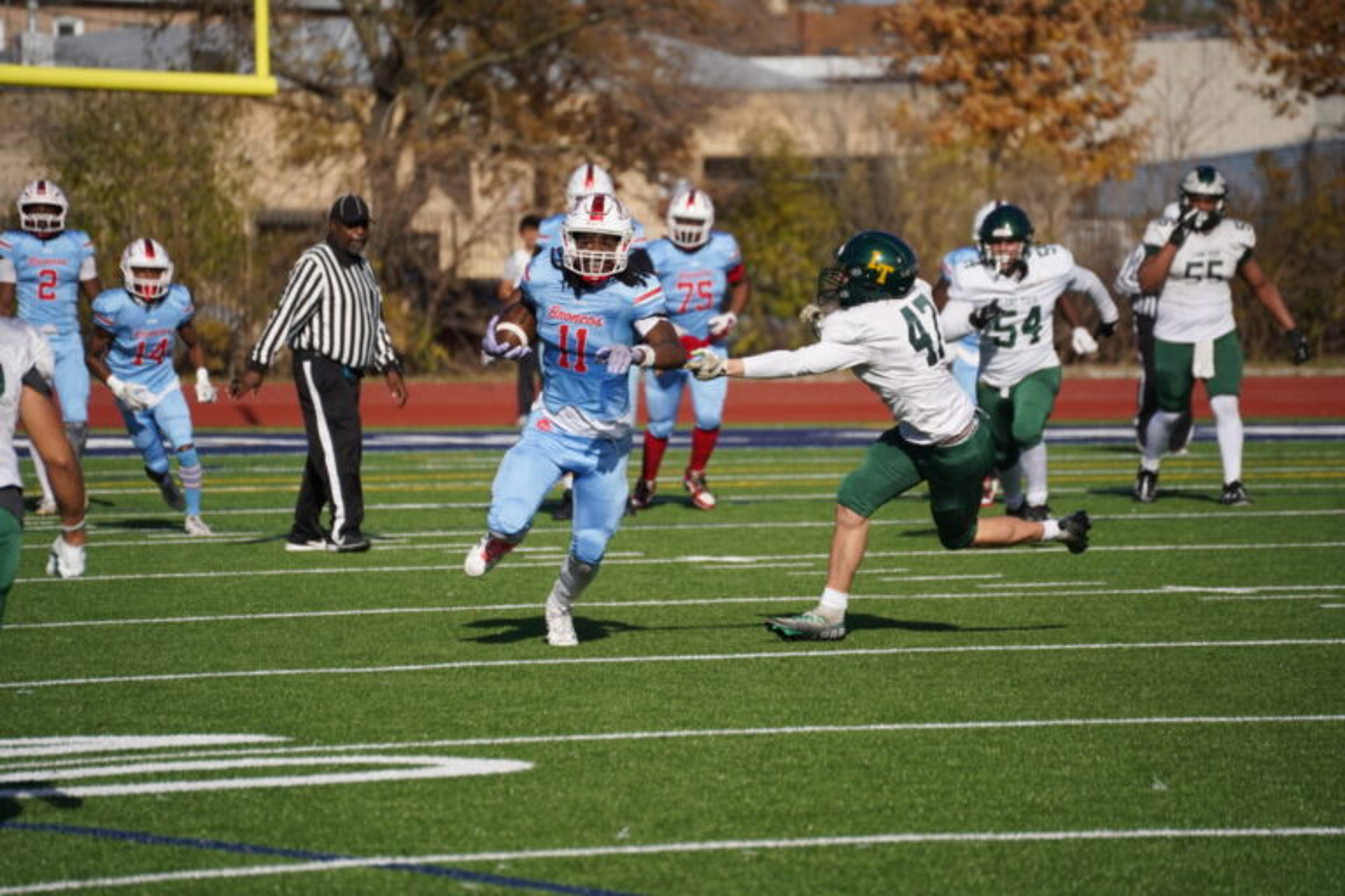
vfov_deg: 5.8
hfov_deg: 8.7
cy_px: 448
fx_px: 8891
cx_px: 672
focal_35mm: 238
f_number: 5.6
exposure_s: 1/2000
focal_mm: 238
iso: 320
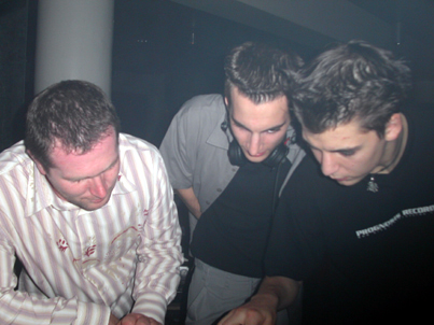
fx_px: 476
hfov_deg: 49.0
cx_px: 217
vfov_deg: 37.7
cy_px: 162
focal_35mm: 38
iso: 100
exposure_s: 1/30
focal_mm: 7.8
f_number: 2.8
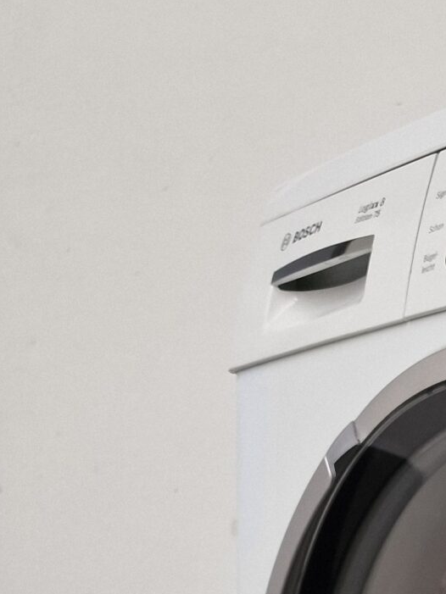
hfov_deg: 15.2
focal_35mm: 84
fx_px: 1443
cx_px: 806
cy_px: 769
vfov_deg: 21.2
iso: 64
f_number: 1.8
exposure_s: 1/100
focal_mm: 6.4
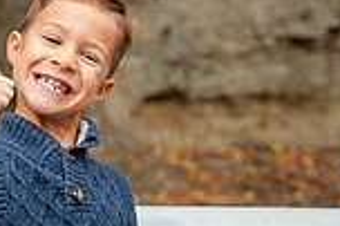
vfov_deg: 4.9
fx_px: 2632
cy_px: 101
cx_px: -168
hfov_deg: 7.3
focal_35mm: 279
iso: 400
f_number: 4.5
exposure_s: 1/160
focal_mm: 62
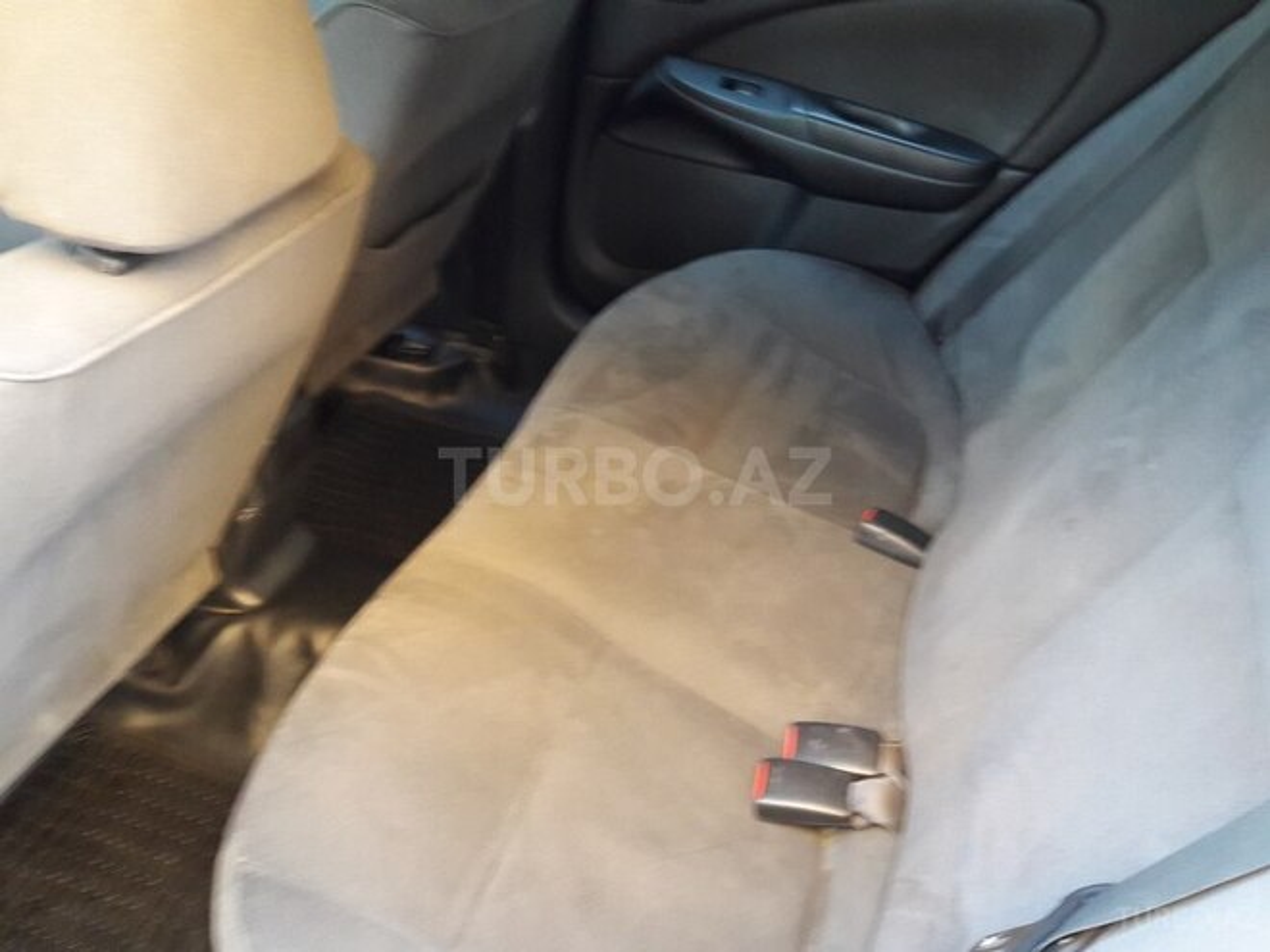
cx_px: 635
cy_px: 476
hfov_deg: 63.4
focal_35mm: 28
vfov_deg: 49.7
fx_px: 1027
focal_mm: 3.7
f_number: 1.9
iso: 160
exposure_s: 1/20
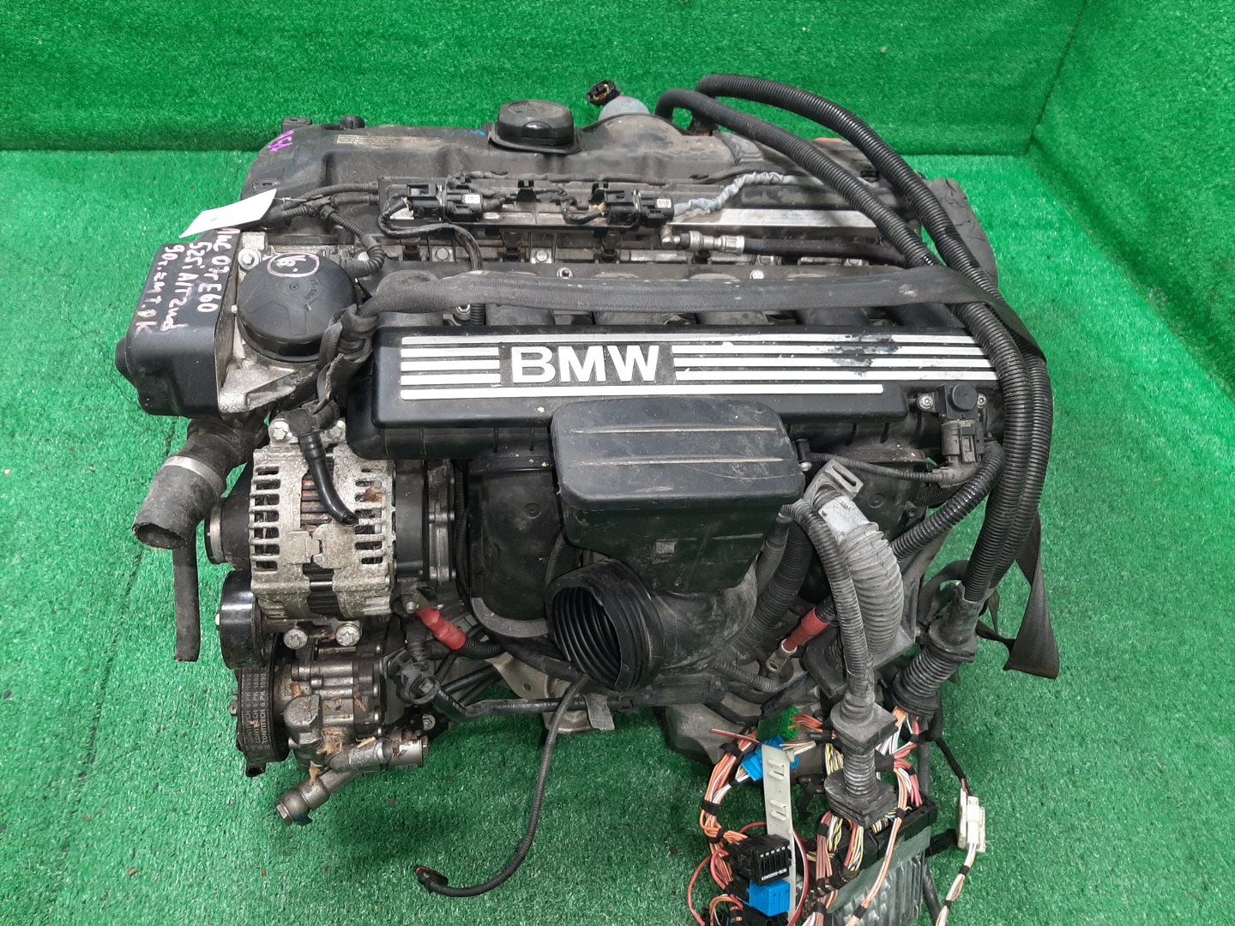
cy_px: 463
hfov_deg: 67.3
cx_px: 618
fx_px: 928
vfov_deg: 53.1
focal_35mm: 26
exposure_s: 1/50
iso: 197
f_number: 1.7
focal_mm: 3.93
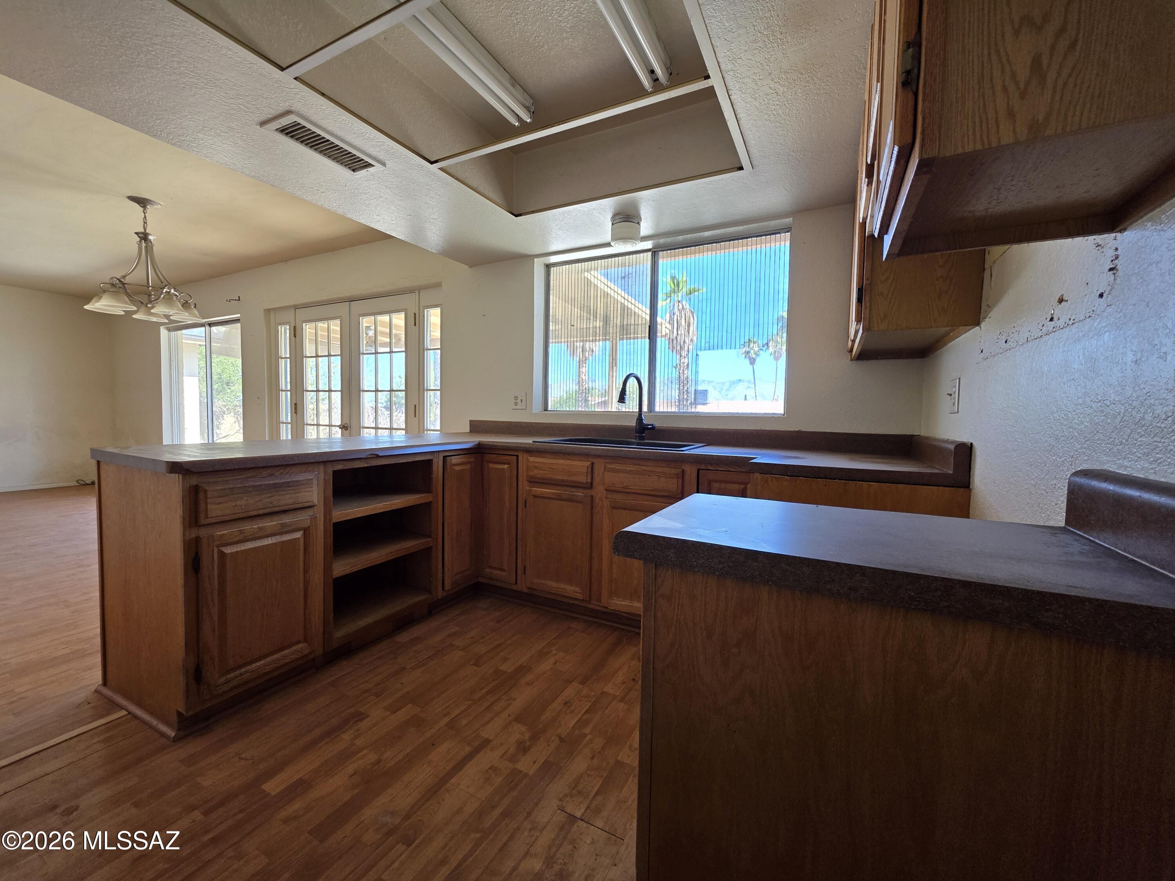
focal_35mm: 13
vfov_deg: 89.9
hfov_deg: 106.2
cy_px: 440
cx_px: 588
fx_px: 441
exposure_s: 1/120
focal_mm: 2.2
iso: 64
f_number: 1.9
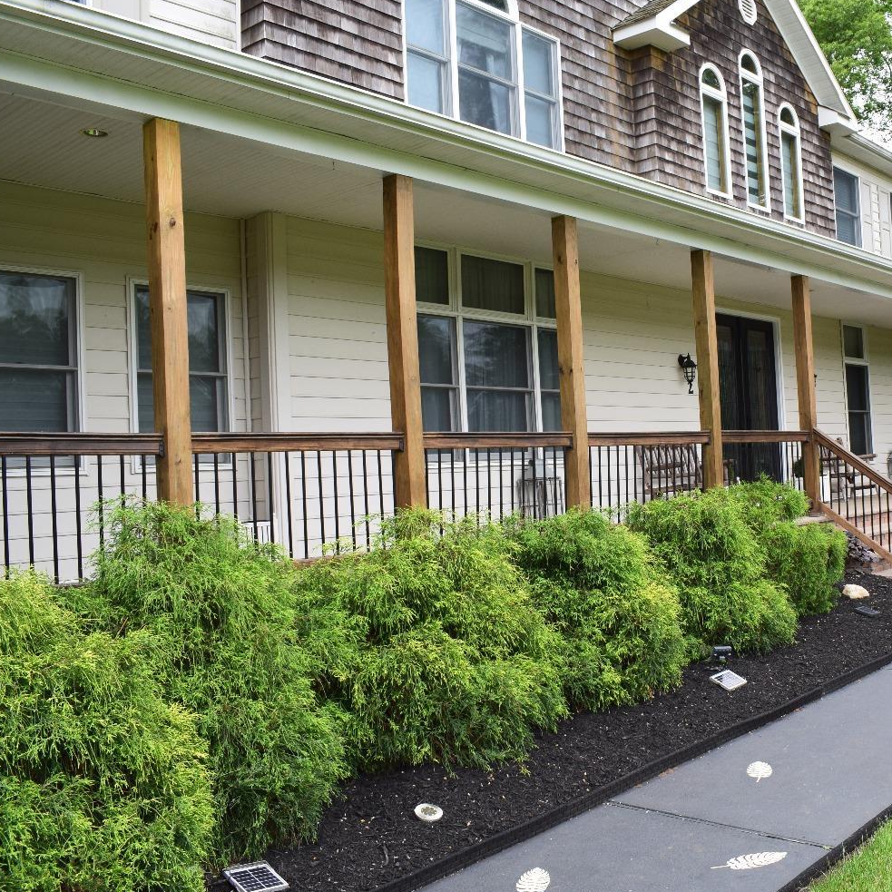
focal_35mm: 35
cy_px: 443
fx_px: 1020
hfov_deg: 46.3
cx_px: 614
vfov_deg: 47.2
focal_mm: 18
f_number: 9
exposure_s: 1/160
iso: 400
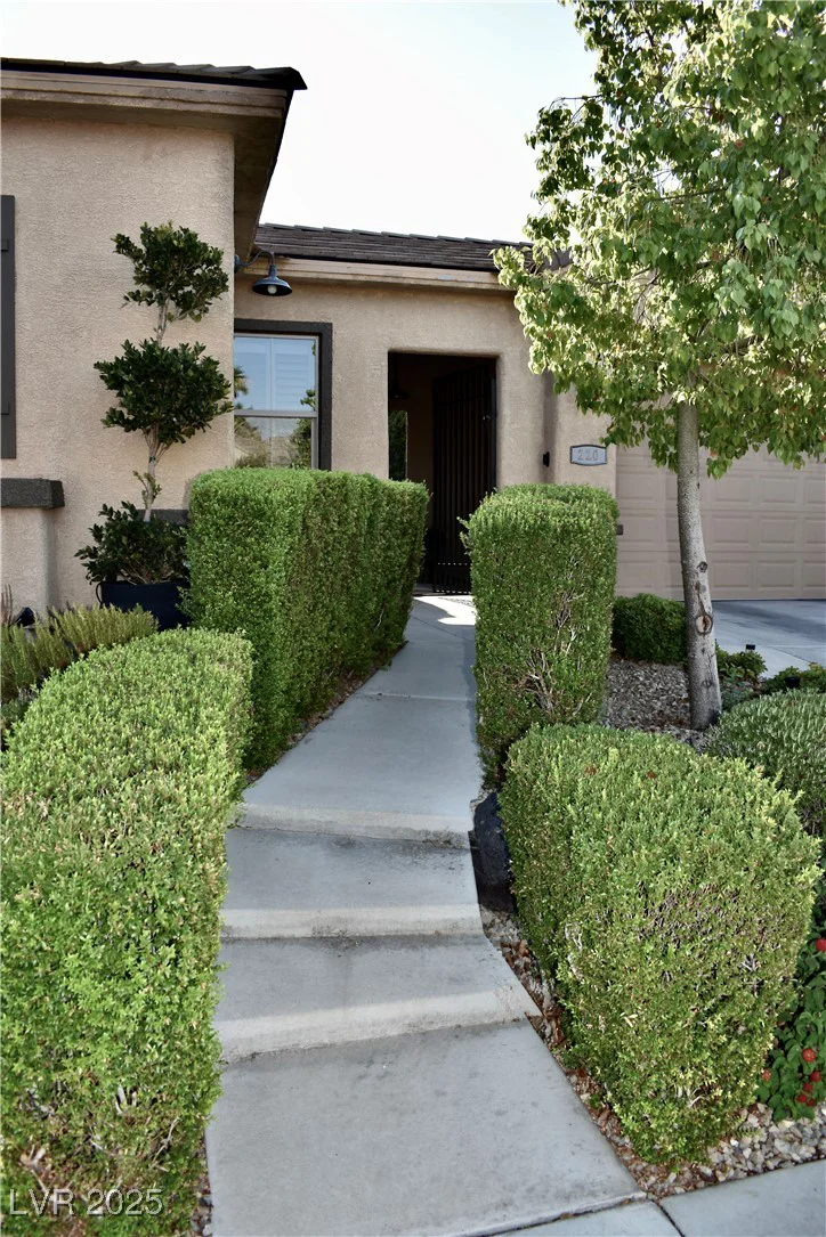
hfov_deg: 48.0
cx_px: 413
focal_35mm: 27
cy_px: 618
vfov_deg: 67.4
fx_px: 929
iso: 100
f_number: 4.5
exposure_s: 1/250
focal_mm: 18
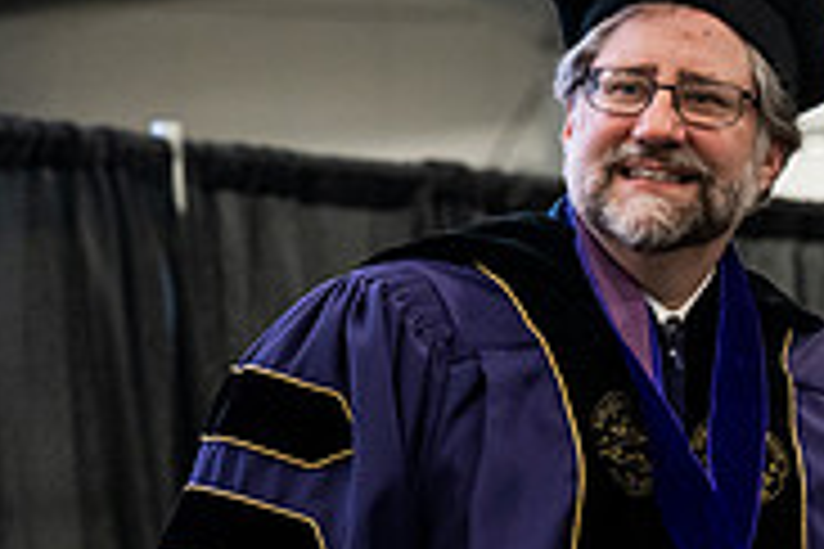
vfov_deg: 5.0
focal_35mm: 272
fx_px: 6225
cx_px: 743
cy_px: 641
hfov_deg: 7.6
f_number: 4.5
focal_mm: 86
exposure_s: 1/200
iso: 4000
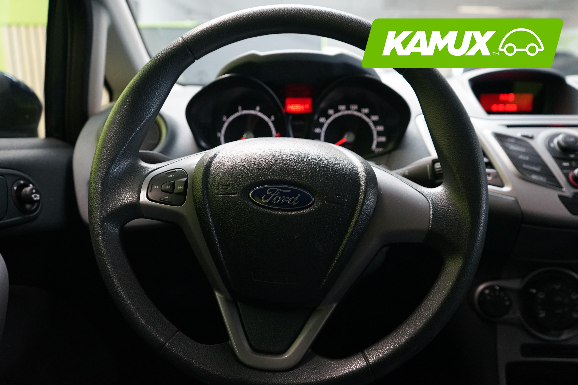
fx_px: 466
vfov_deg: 45.0
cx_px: 289
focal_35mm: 29
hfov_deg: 63.7
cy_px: 192
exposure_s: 1/30
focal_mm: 29
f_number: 4.5
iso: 2000
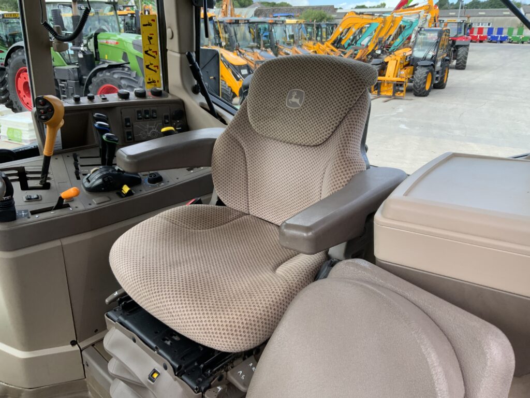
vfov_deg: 48.2
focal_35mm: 29
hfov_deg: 61.7
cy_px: 199
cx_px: 265
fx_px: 444
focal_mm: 3
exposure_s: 1/212
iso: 16
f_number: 1.8
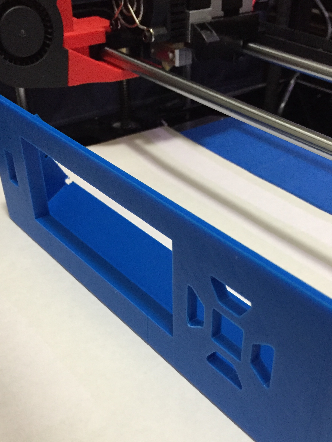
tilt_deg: -35.5
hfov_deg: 35.9
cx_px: 187
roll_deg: -0.9
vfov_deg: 46.6
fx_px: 511
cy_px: 257
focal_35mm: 40
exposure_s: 1/15
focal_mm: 4.15
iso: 250
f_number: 2.2
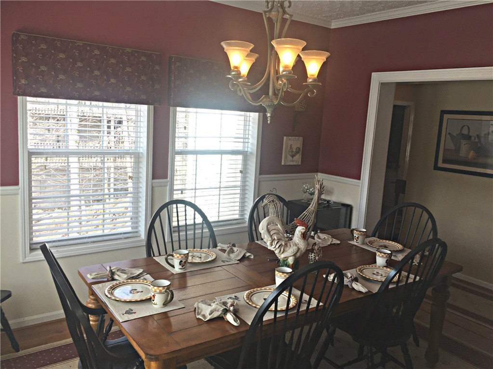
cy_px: 184
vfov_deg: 48.2
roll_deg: -3.0
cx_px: 246
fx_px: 413
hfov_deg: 61.7
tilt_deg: -10.4
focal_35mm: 29
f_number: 2.2
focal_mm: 4.15
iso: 32
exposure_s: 1/121
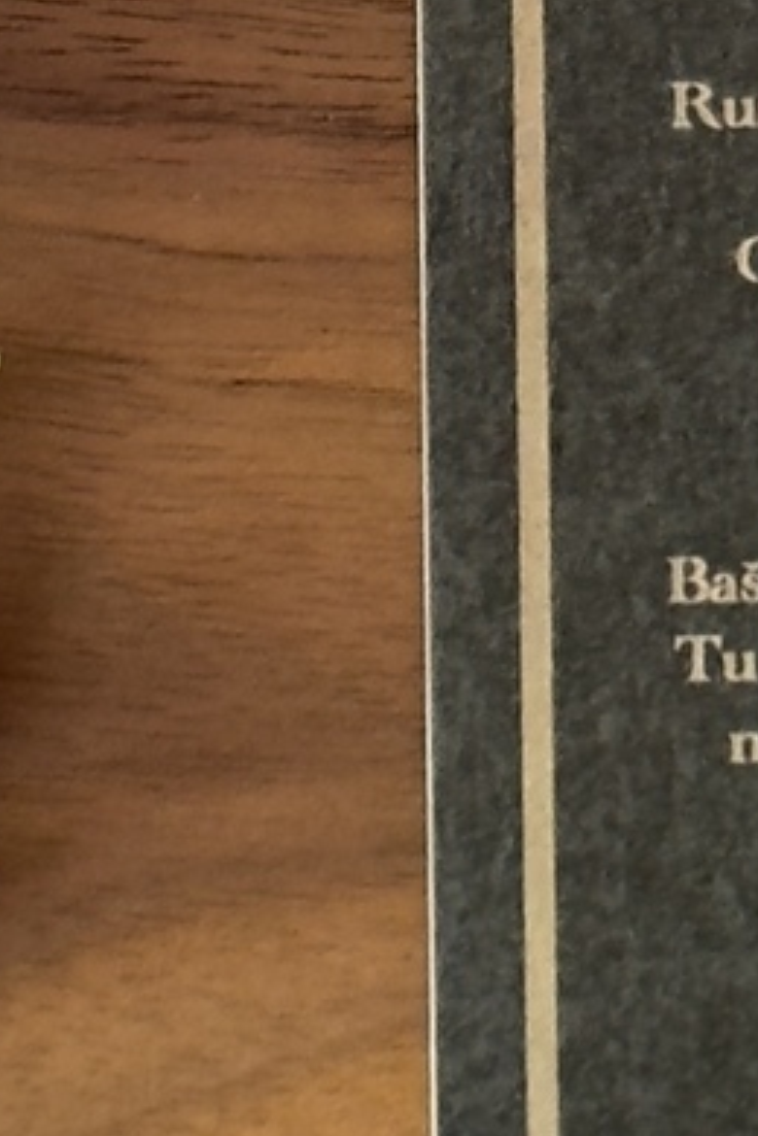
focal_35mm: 256
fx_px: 8085
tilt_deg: -86.5
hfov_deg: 5.4
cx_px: 697
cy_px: -702
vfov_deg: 7.9
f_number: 1.78
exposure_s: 1/33
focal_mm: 6.76
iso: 320
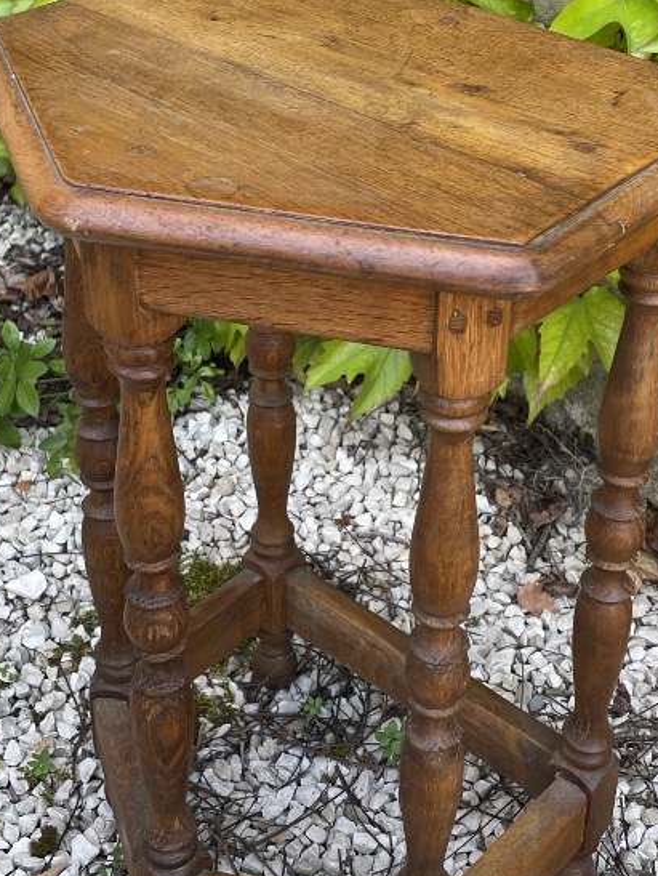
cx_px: 339
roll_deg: -1.8
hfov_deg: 25.7
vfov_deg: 33.4
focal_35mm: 57
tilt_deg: -25.6
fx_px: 1443
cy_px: 266
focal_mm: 4.2
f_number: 1.6
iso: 32
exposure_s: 1/121
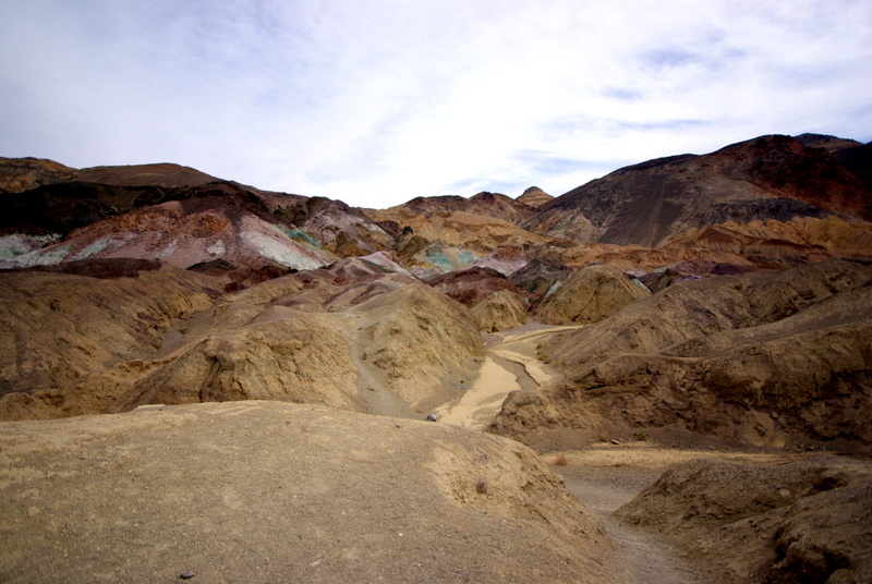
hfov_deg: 89.9
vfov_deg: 67.6
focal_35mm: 18
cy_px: 292
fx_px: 437
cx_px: 436
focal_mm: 12
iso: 100
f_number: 4.5
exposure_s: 1/1000
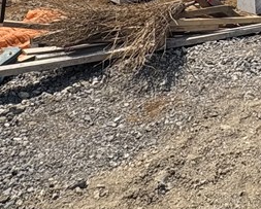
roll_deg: +0.0
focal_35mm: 69
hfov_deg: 26.0
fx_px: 534
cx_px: 264
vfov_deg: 18.0
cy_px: -159
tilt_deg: +1.3
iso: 40
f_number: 2.2
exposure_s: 1/1420
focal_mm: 2.22
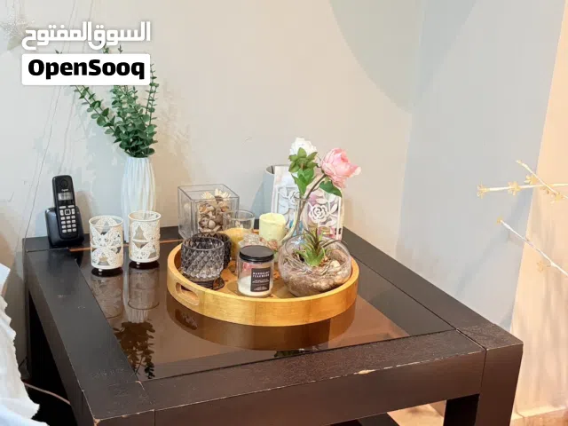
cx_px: 284
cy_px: 213
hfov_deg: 67.3
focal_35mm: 26
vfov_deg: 53.1
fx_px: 427
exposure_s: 1/50
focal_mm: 5.96
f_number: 1.6
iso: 200
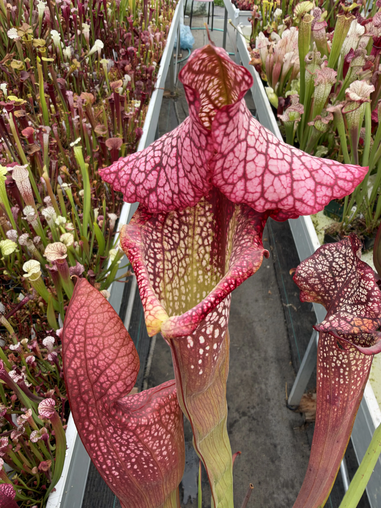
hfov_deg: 54.9
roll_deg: -2.7
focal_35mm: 25
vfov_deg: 69.4
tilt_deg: -40.4
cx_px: 190
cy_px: 254
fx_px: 367
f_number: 2.2
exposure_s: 1/209
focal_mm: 2.22
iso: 40
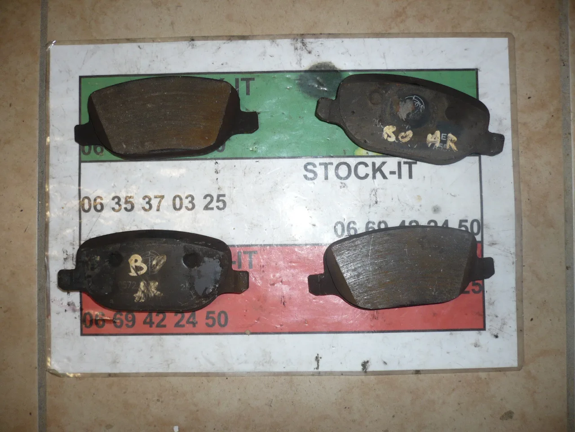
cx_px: 288
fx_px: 581
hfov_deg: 52.6
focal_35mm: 35
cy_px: 216
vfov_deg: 40.7
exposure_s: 1/30
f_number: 2.8
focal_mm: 5.8
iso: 100
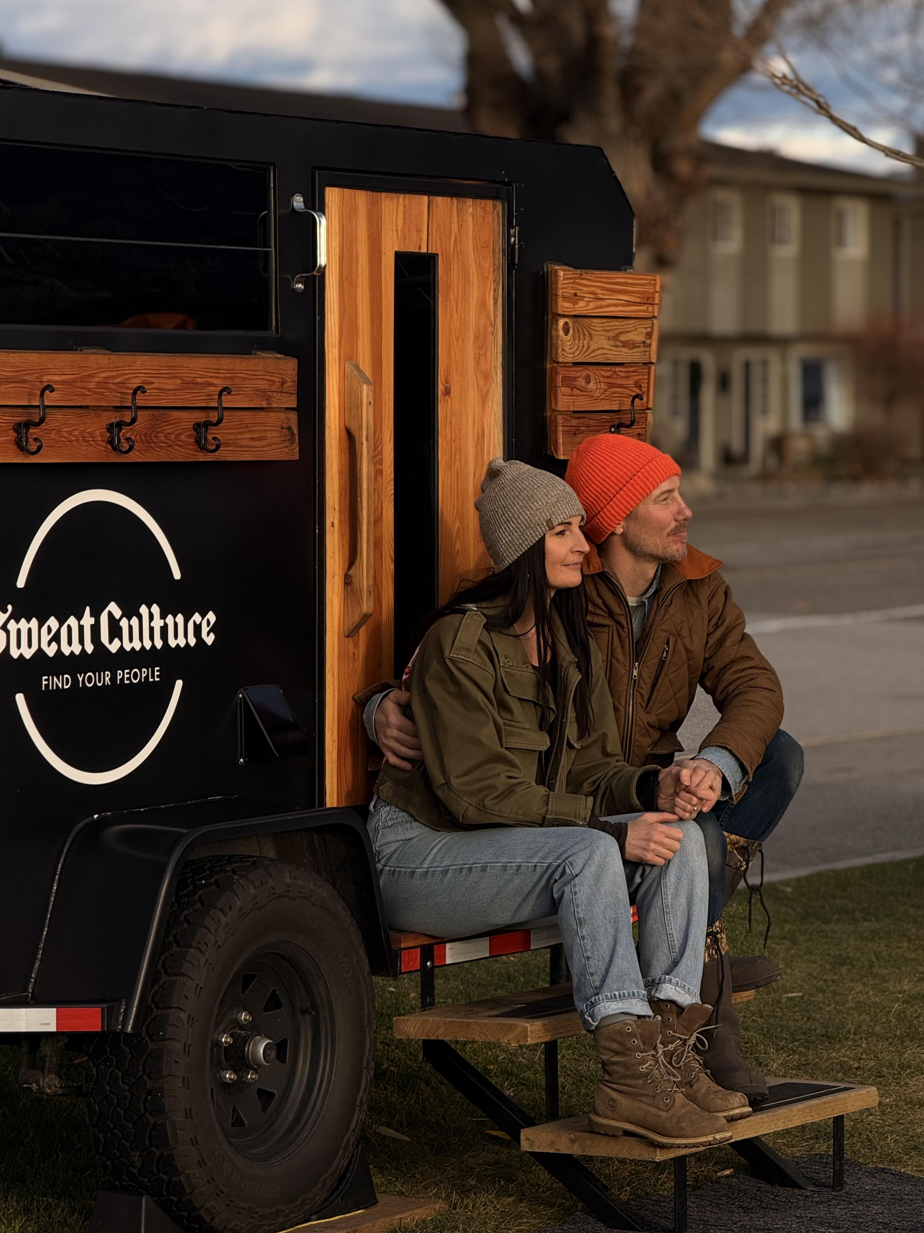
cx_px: 446
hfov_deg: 11.9
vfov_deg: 15.8
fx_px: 4449
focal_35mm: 125
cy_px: 596
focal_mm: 15.66
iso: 50
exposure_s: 1/537
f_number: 2.8
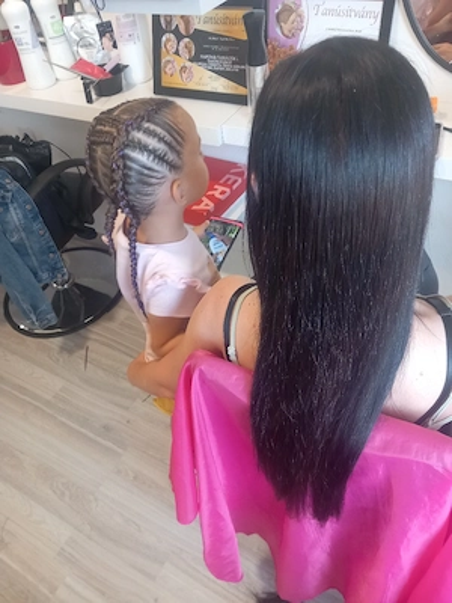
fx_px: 470
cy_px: 302
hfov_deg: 51.4
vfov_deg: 65.3
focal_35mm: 27
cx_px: 226
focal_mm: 4
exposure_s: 1/33.3
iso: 160
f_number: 1.8
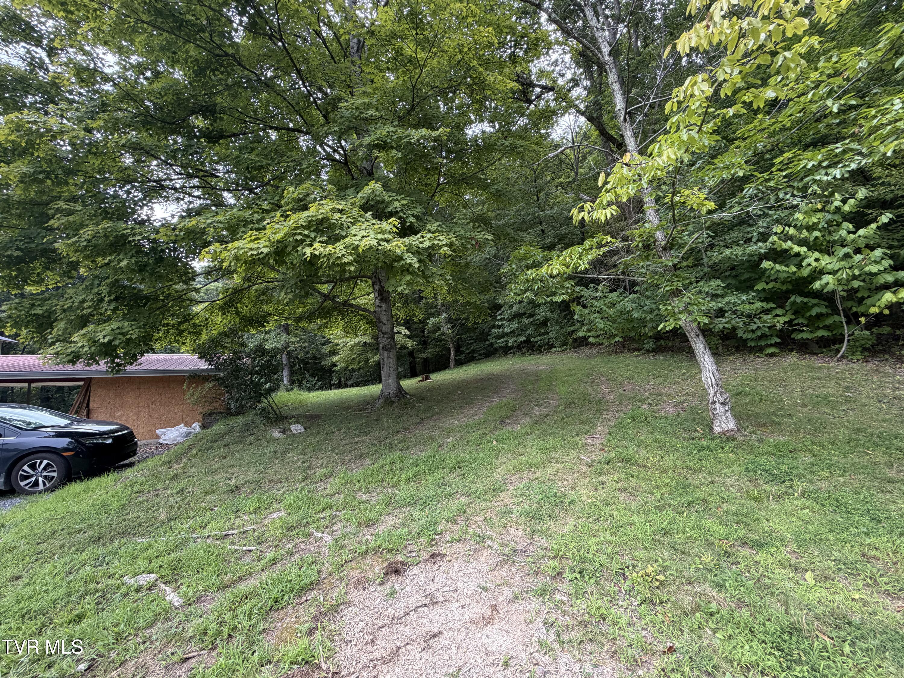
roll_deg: +2.1
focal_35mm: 14
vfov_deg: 85.7
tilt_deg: +5.7
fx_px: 366
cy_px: 339
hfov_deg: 102.1
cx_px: 452
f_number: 2.2
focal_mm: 2.22
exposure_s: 1/121
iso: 160
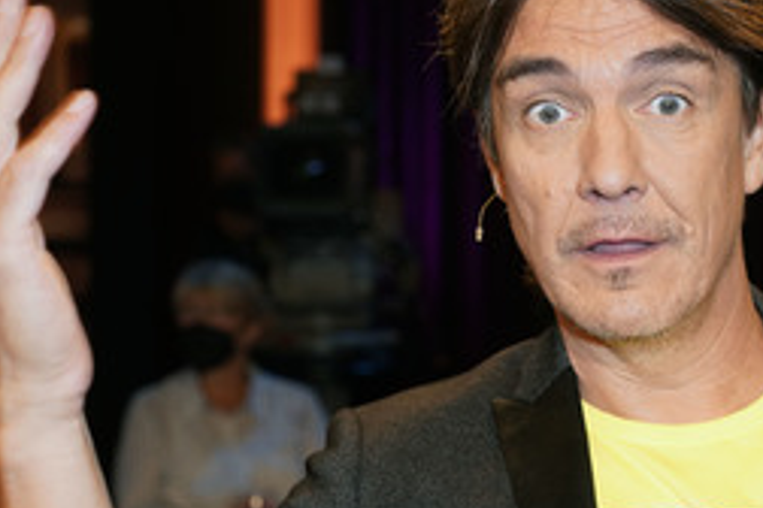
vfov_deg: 14.7
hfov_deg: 21.8
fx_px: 1971
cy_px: 272
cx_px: 510
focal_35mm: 93
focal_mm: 52
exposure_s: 1/125
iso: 1600
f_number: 4.5
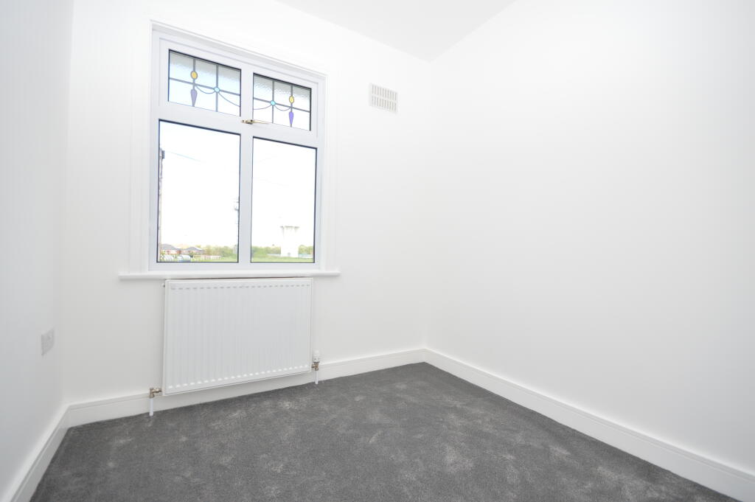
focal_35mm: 15
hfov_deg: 100.4
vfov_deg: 77.2
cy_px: 251
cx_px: 378
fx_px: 314
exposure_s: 1/125
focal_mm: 10
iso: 280
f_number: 5.6
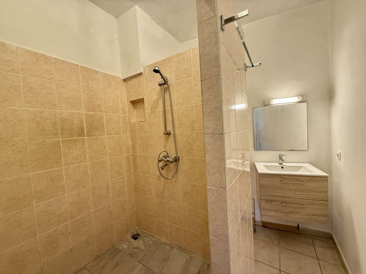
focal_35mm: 14
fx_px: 148
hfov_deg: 102.1
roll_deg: +3.3
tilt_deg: -2.0
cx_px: 183
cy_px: 137
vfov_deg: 85.7
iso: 320
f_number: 2.2
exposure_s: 1/68
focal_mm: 2.22
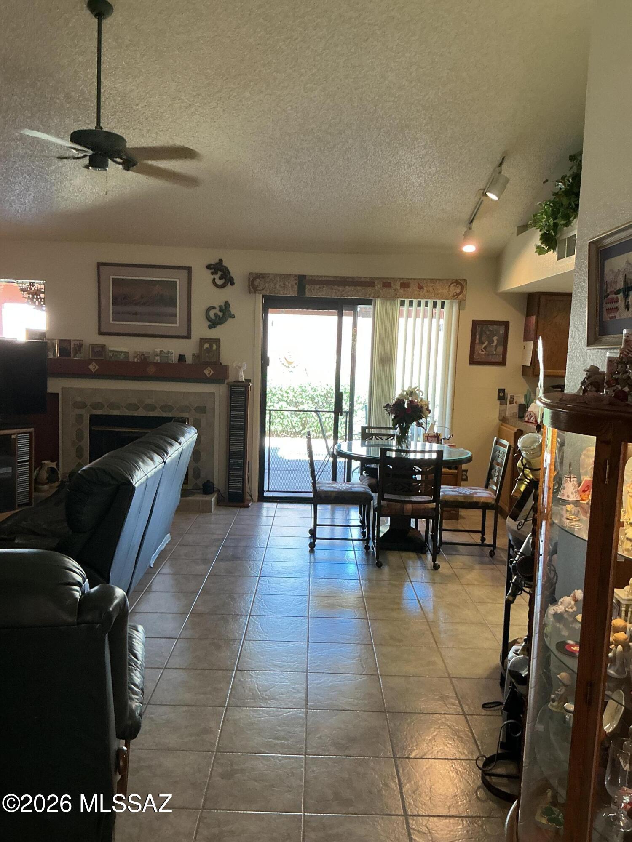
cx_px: 316
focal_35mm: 29
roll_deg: -1.5
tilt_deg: -6.3
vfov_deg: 61.7
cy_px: 421
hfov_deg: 48.2
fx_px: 706
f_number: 1.8
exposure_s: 1/60
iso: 125
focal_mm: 3
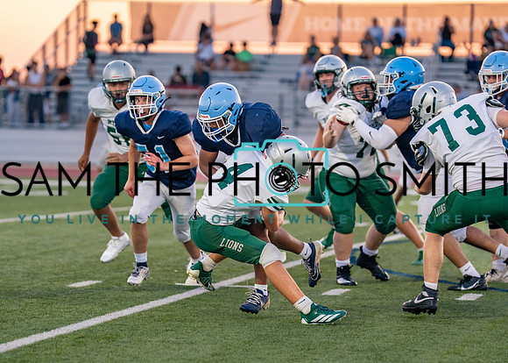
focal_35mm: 198
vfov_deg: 7.3
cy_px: 229
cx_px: 215
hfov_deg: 10.1
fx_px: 2860
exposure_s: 1/1250
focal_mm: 149
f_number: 2.8
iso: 1000
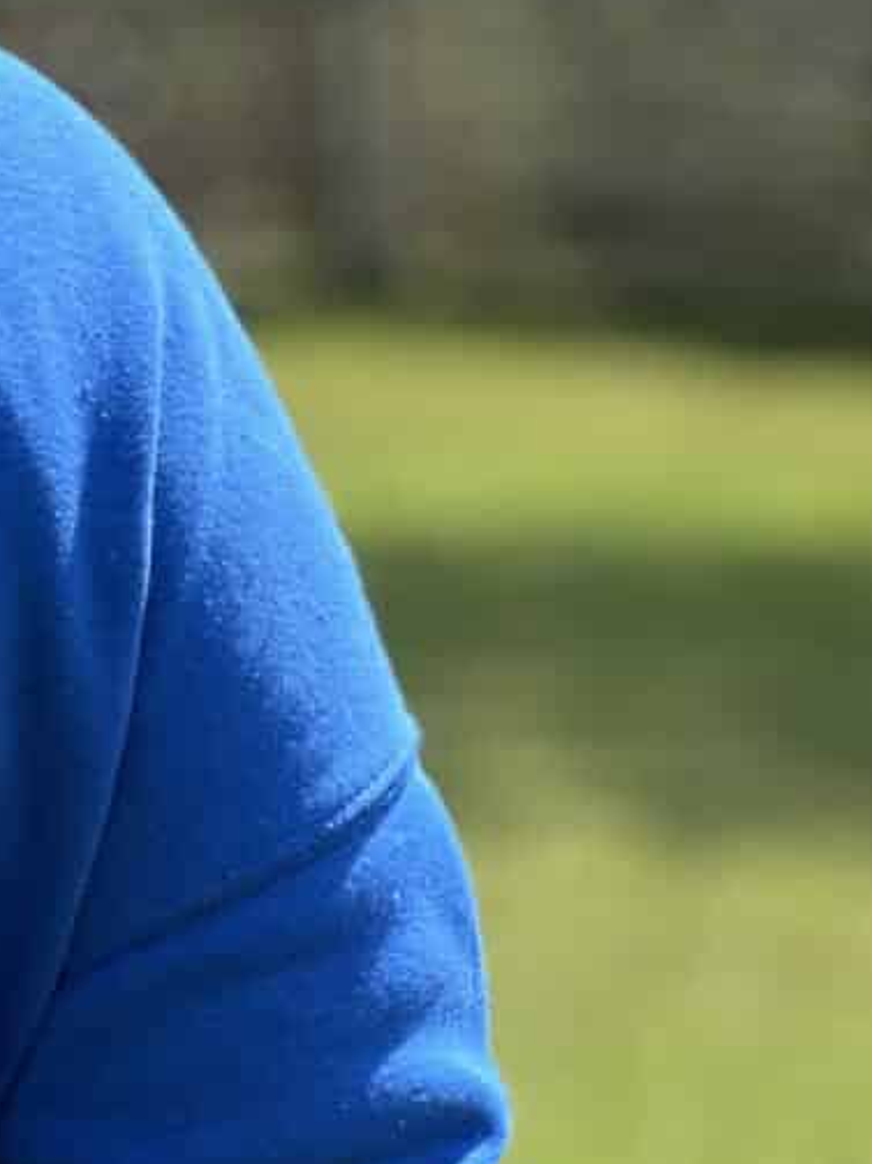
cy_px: 268
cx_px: -722
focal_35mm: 294
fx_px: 9879
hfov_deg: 5.0
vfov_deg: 6.7
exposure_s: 1/169
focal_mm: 9
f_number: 2.8
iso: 25
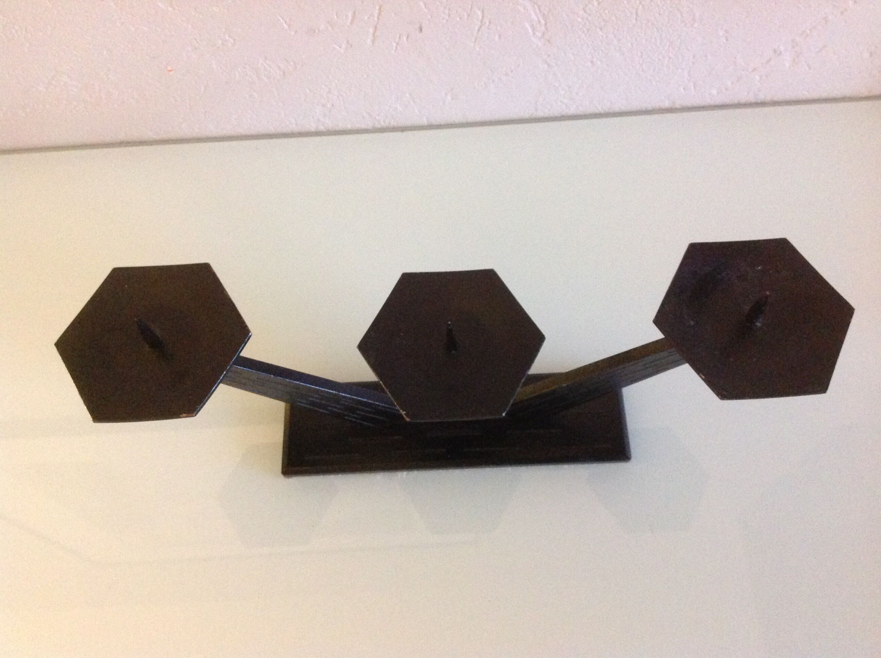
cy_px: 329
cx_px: 440
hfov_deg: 52.7
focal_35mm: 35
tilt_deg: -64.9
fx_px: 889
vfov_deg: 40.6
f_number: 2.4
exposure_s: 1/17
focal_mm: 4.28
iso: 500
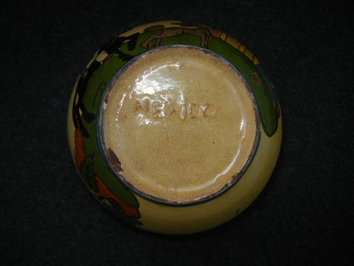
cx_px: 177
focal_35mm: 30
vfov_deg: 46.8
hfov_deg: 60.0
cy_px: 133
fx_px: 307
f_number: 7
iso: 361
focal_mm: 5.4
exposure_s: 1/30
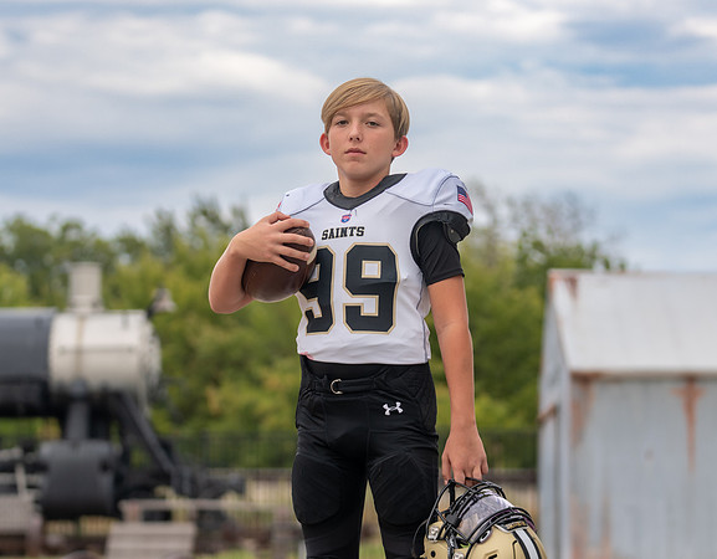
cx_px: 402
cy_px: 331
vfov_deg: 12.7
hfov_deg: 16.2
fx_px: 2514
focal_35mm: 120
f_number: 2.8
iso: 100
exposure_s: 1/400
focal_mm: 80
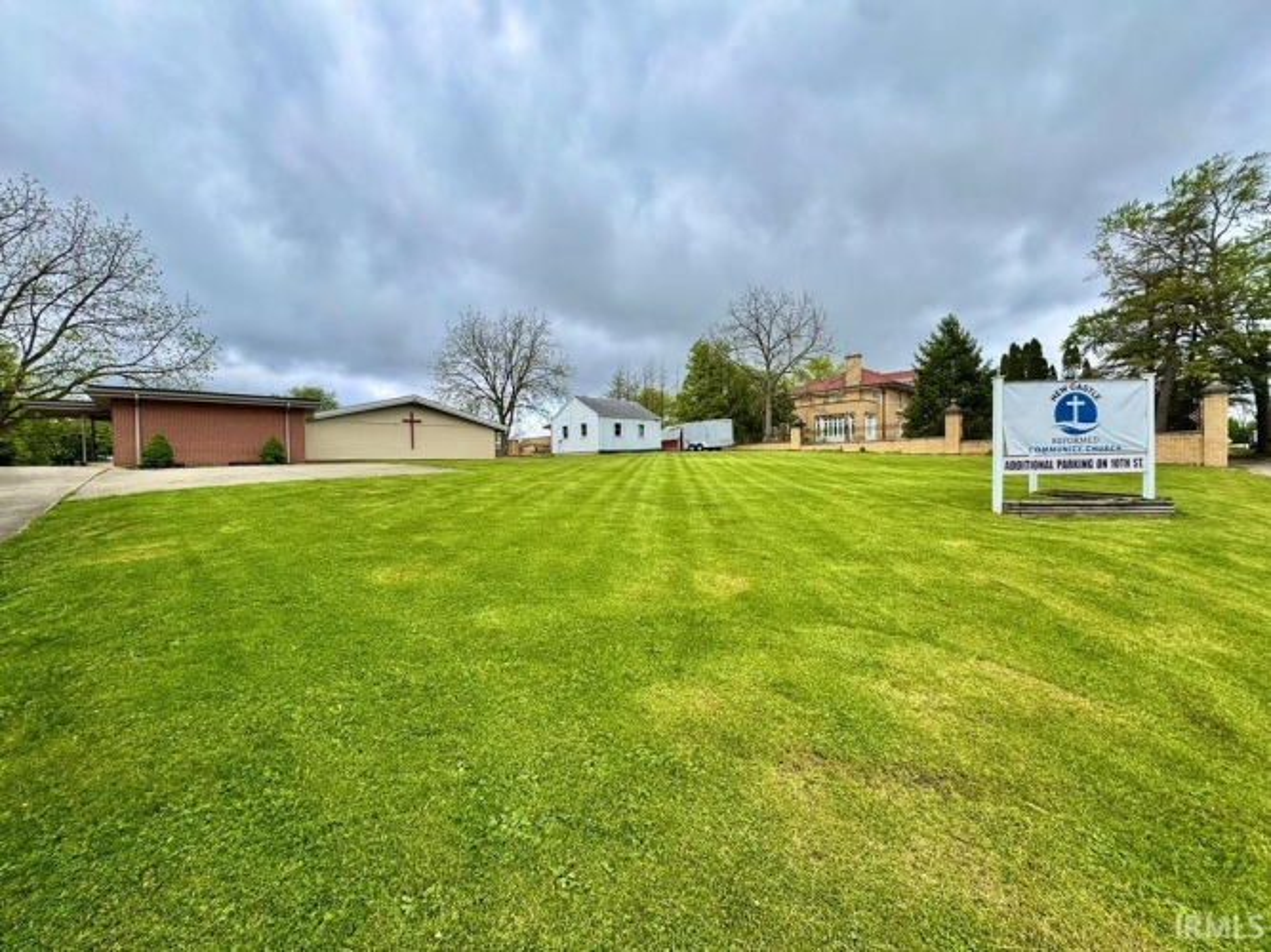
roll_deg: +0.9
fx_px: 514
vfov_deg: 85.7
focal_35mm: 14
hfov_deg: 102.1
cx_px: 636
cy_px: 476
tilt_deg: -0.2
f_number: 2.2
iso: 50
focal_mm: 2.22
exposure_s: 1/1198
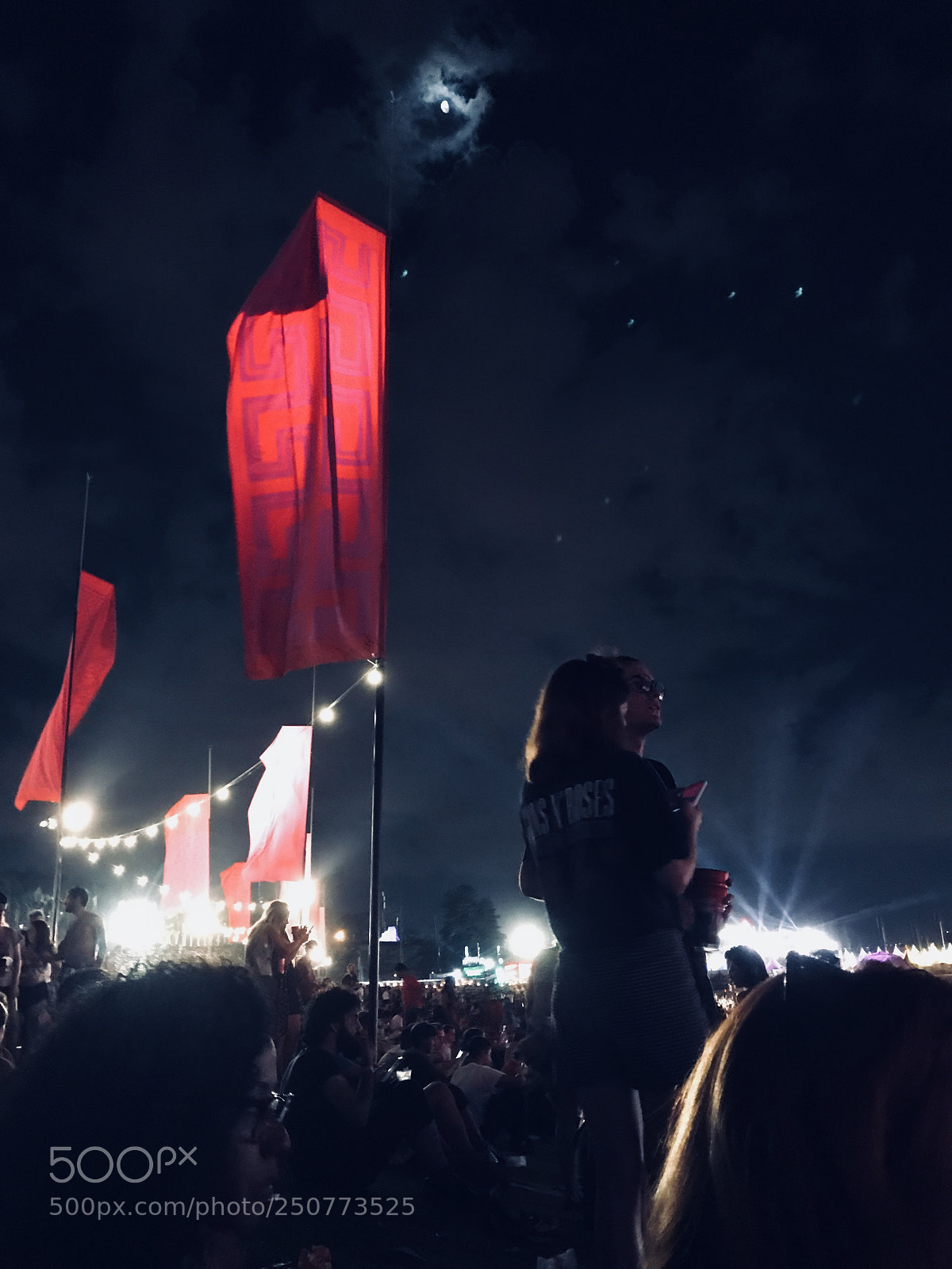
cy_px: 634
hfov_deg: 49.7
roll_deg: +4.1
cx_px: 476
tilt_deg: +20.4
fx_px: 1027
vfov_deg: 63.4
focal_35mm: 28
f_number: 1.8
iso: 200
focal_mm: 3.99
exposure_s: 1/4
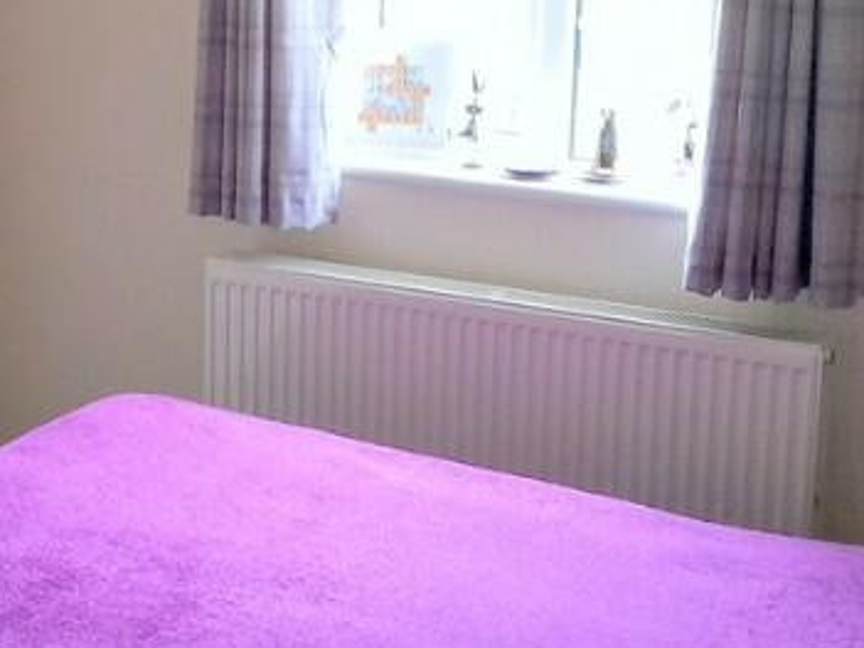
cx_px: 276
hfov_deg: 26.5
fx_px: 1821
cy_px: 148
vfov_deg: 20.0
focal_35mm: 73
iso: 400
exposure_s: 1/25
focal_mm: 4.6
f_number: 2
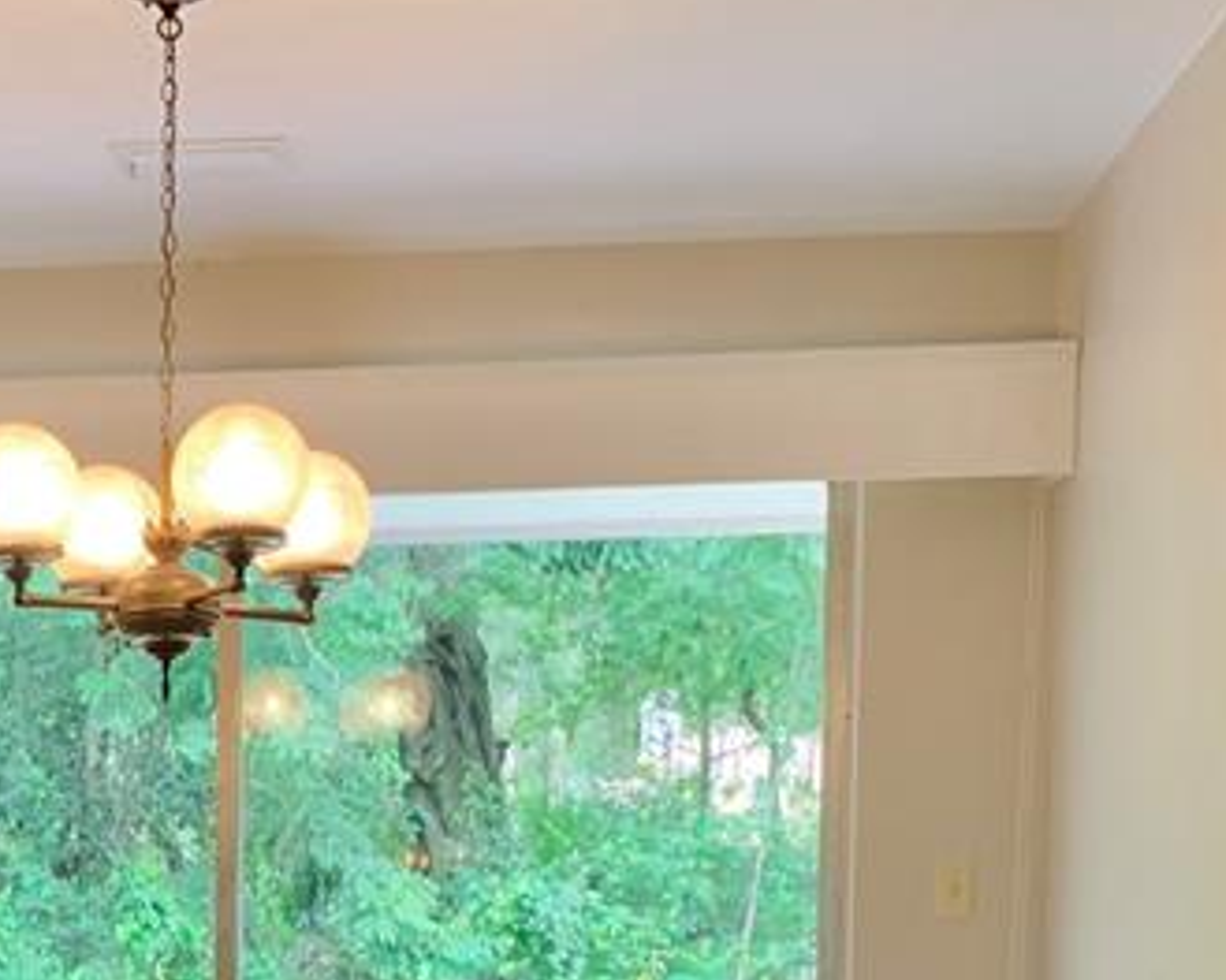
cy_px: 1107
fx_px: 2866
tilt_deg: -4.1
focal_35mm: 79
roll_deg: -1.2
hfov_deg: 23.1
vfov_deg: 18.6
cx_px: -19
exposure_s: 1/82
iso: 100
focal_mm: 4.25
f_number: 1.8
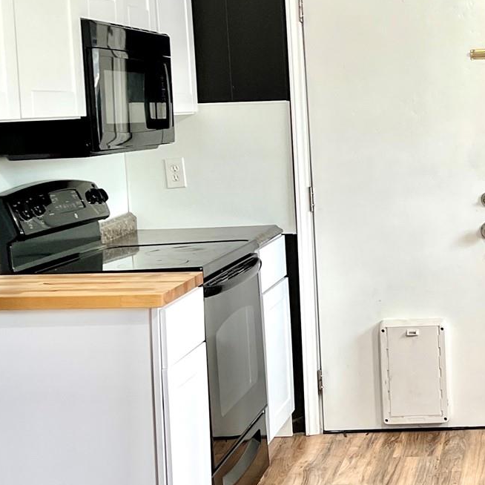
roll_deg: +2.2
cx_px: 488
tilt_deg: -6.0
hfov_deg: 23.0
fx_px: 1141
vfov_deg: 24.0
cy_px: 205
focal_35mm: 72
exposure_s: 1/120
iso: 125
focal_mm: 5.7
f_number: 1.5
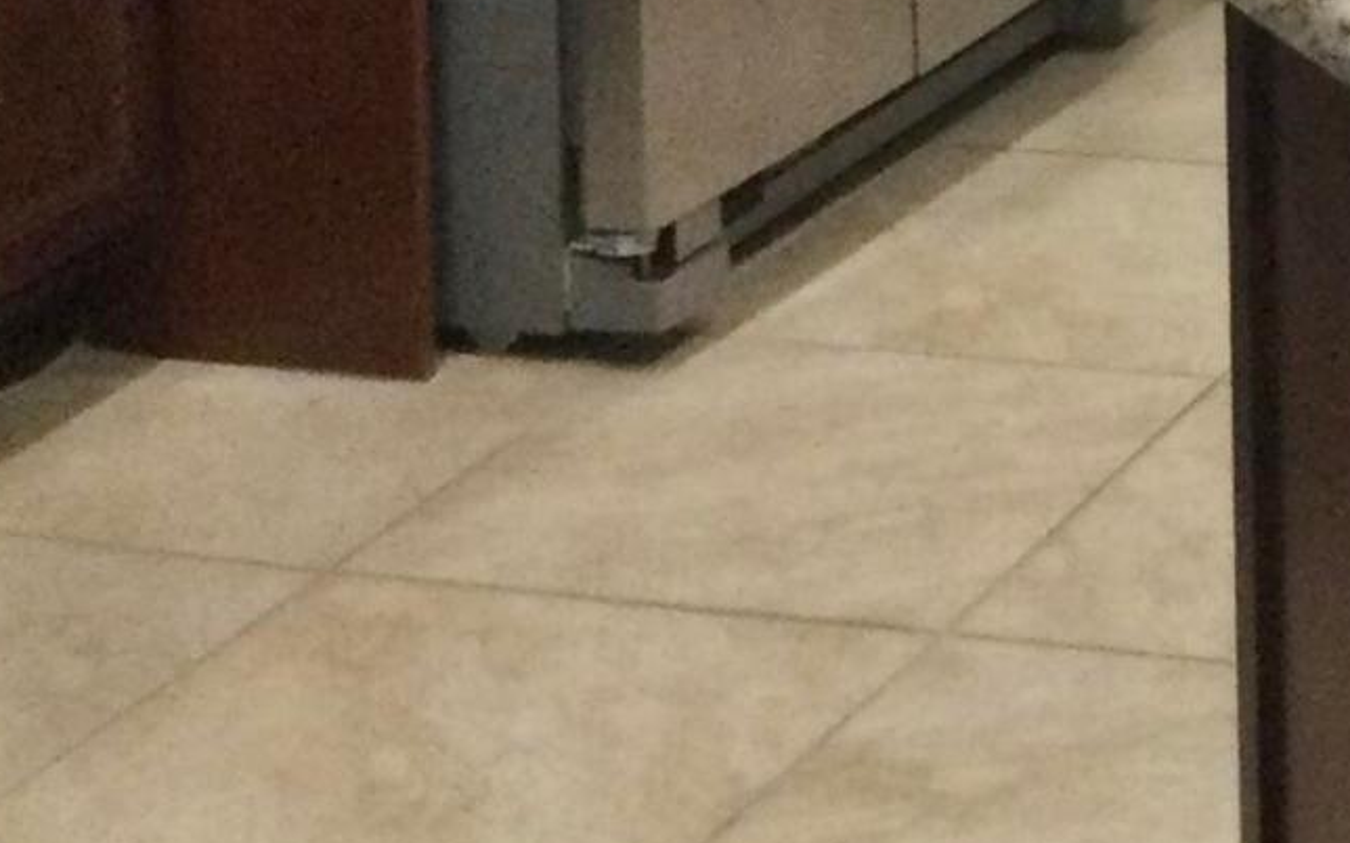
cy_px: -1359
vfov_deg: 8.0
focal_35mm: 147
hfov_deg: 13.7
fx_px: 5407
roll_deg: -1.7
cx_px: 1784
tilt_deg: -3.6
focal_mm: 3.3
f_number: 2.4
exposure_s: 1/30
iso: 80
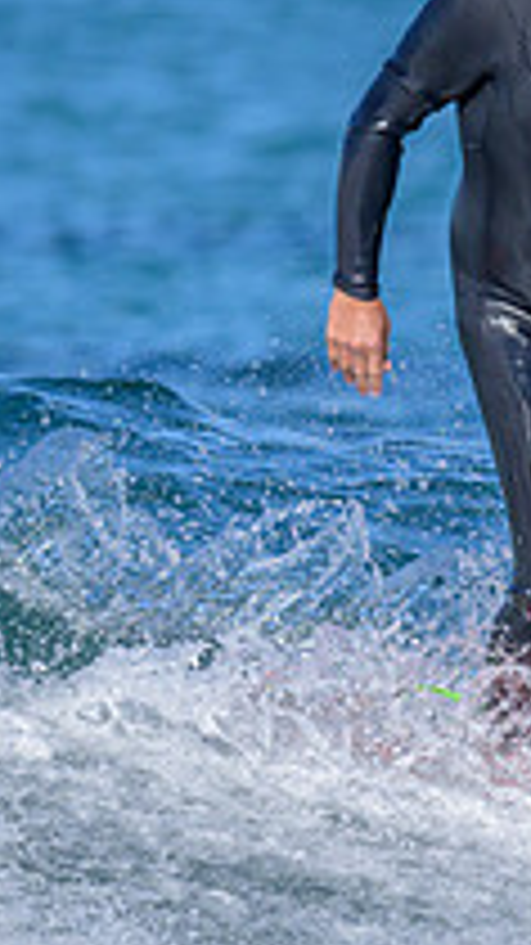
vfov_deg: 0.9
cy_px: 489
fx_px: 61451
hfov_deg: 0.5
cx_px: 923
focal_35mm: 2453
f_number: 6.3
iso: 320
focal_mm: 800
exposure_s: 1/2000
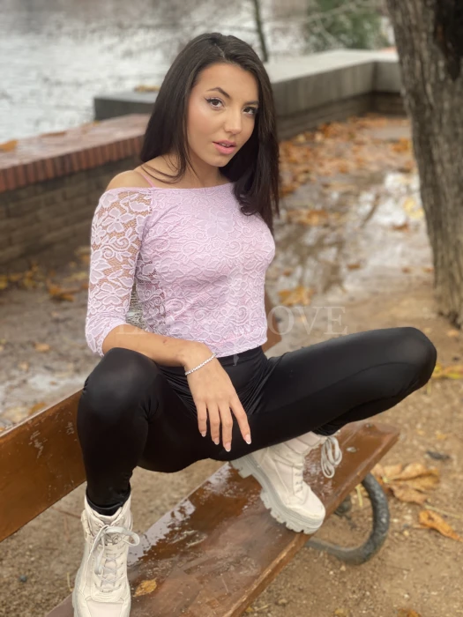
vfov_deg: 36.8
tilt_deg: -19.8
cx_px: 232
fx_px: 927
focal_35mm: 52
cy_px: 308
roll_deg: -0.9
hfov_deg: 28.0
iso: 50
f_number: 2
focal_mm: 6
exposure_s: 1/122
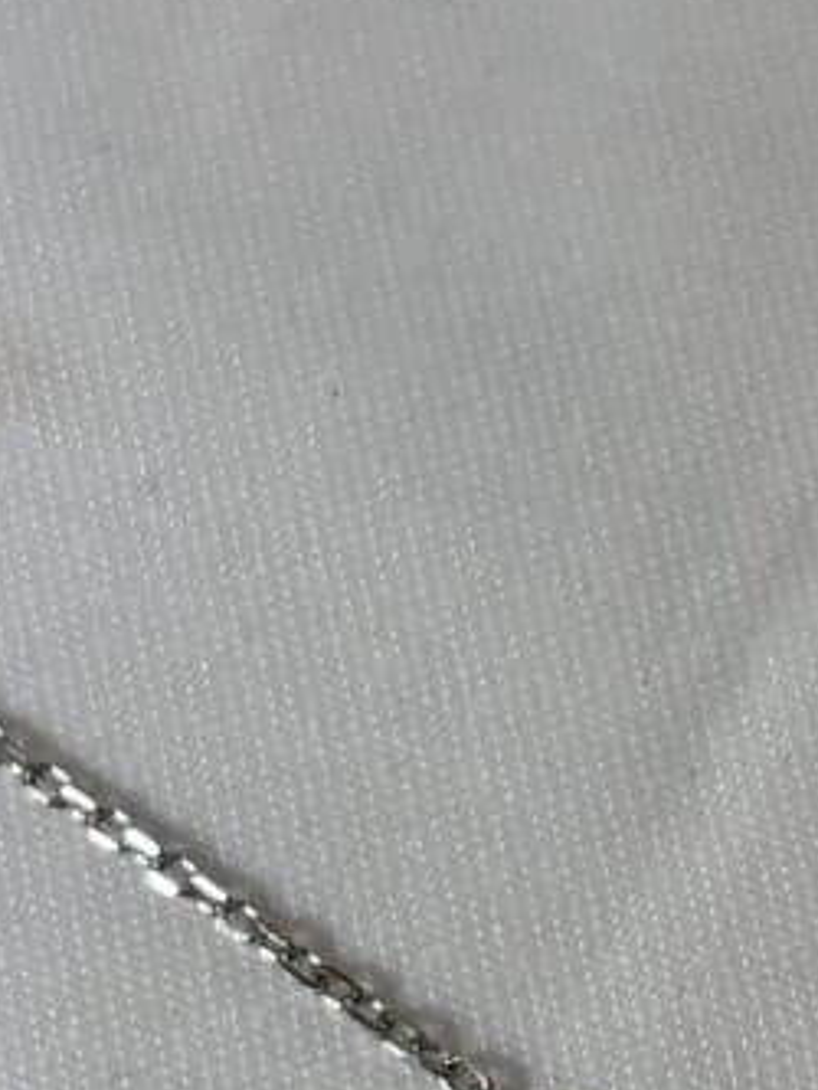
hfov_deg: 9.2
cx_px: 870
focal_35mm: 160
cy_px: 1025
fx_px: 5038
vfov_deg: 12.2
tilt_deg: -72.0
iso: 32
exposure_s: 1/237
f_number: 1.6
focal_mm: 5.96
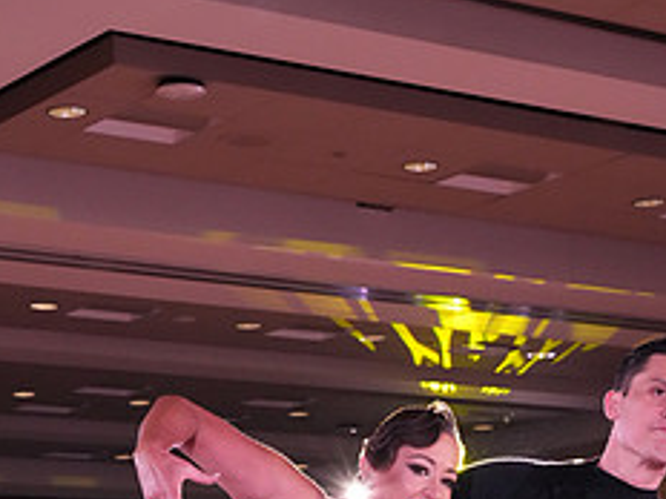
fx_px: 2270
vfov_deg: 11.9
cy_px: 797
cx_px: 498
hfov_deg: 16.6
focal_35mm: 118
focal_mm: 49
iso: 6400
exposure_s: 1/400
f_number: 5.6
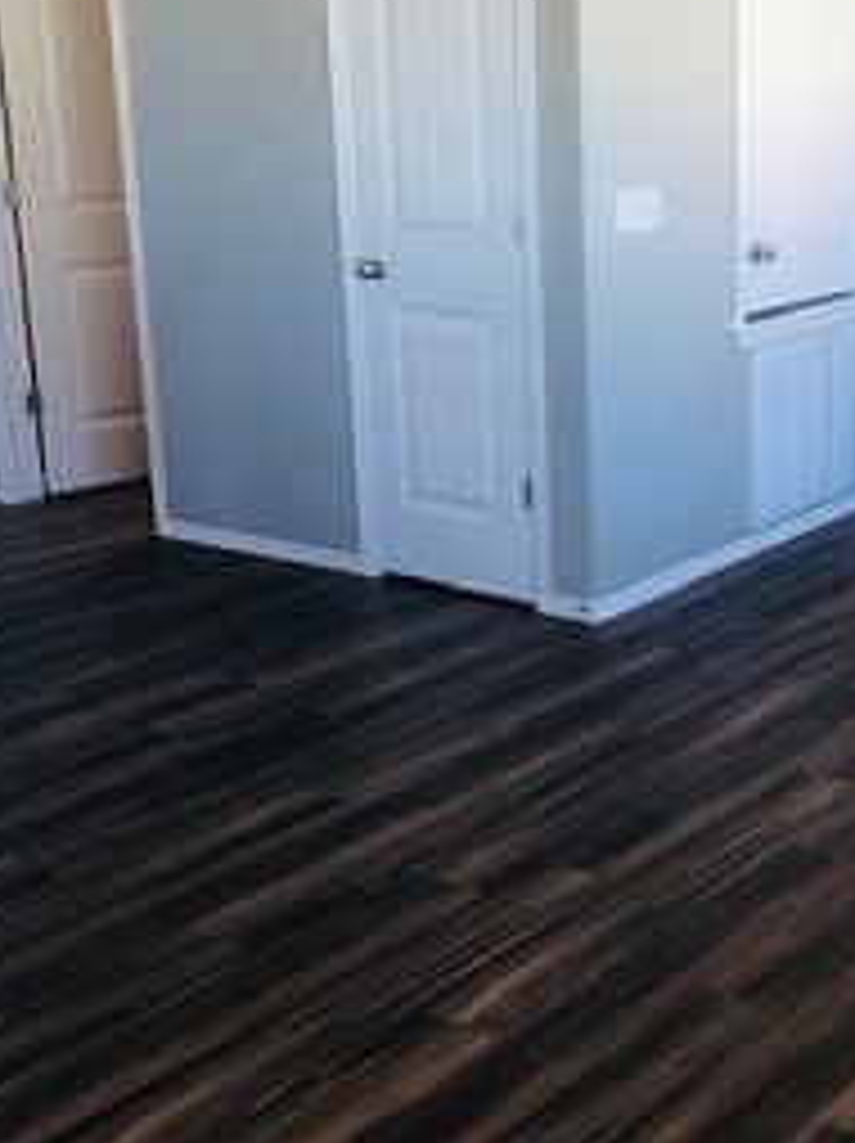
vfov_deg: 36.2
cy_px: 576
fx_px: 1748
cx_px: 706
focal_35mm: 53
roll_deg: +0.4
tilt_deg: -15.6
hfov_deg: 26.9
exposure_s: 1/24
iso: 40
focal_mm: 4
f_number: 1.8
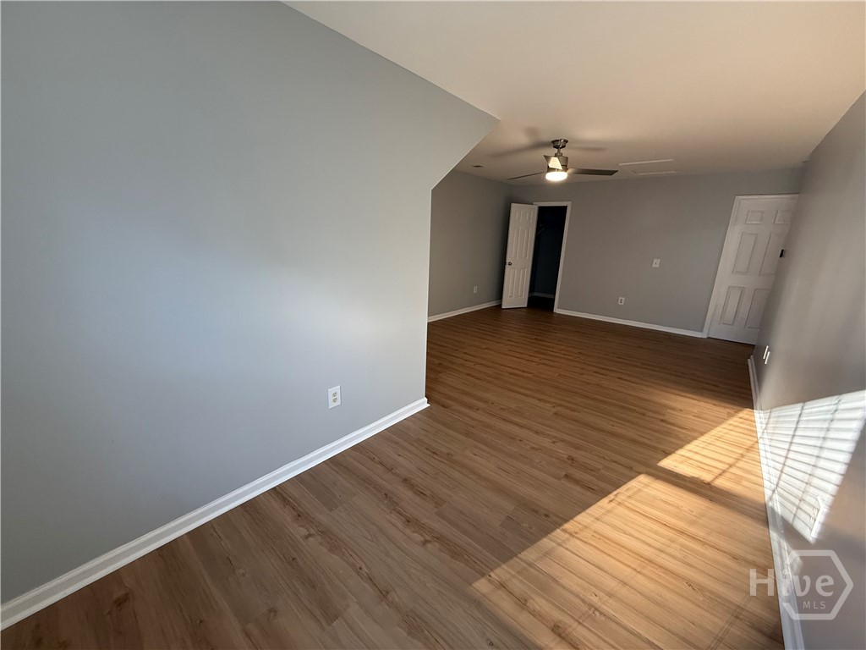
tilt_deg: -14.1
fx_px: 350
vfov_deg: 85.7
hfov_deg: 102.1
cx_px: 433
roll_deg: -2.4
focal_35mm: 14
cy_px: 325
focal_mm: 2.22
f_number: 2.2
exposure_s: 1/120
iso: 320
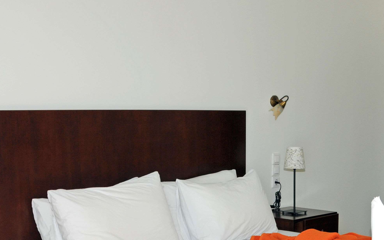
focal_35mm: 60
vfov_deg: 20.7
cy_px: 262
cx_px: 287
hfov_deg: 33.3
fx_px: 628
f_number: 5
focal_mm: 18
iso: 200
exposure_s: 1/60
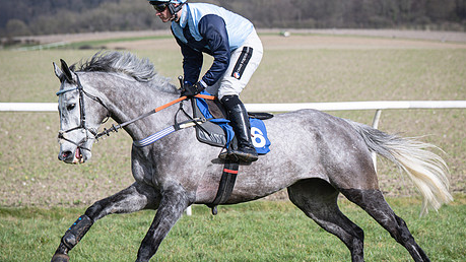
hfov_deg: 11.8
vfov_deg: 6.6
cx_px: 248
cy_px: 240
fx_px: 2261
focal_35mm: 183
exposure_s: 1/2000
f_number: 4
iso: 200
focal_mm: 89
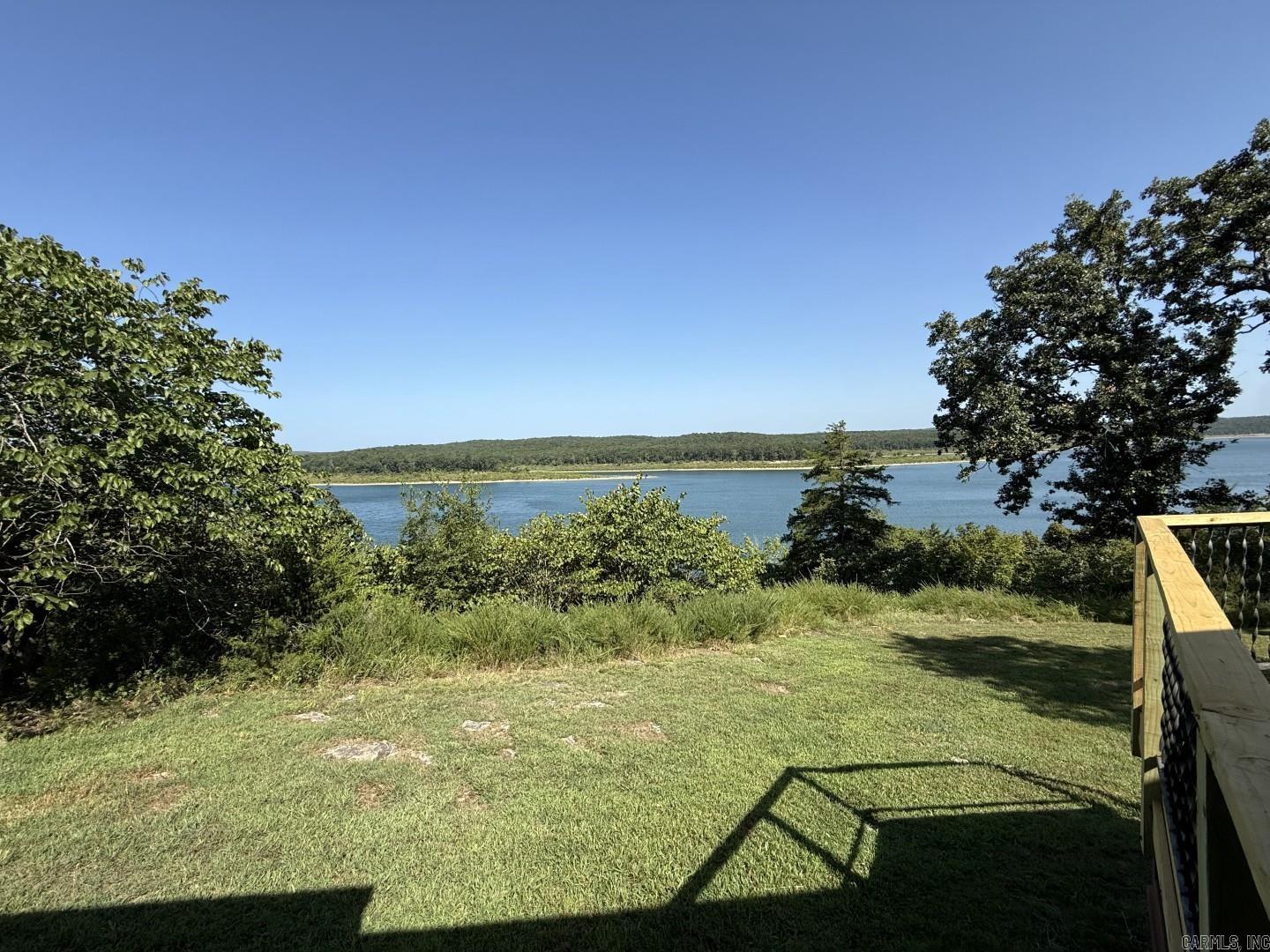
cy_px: 476
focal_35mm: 14
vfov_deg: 85.7
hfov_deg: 102.1
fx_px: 514
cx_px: 635
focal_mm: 2.22
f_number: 2.2
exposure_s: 1/2024
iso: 50
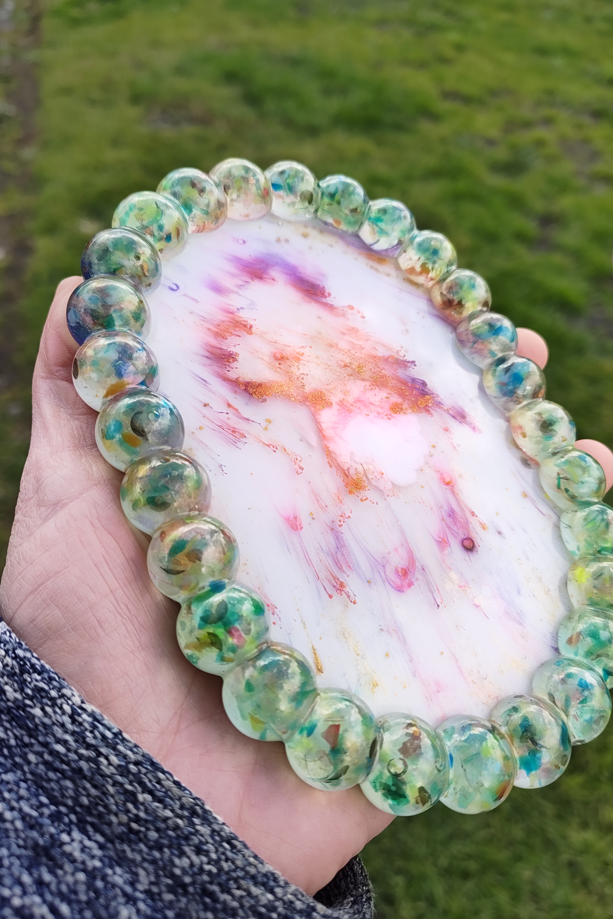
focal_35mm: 26
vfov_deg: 69.4
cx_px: 329
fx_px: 664
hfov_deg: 49.5
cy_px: 465
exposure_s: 1/205
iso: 50
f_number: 1.88
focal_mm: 5.56
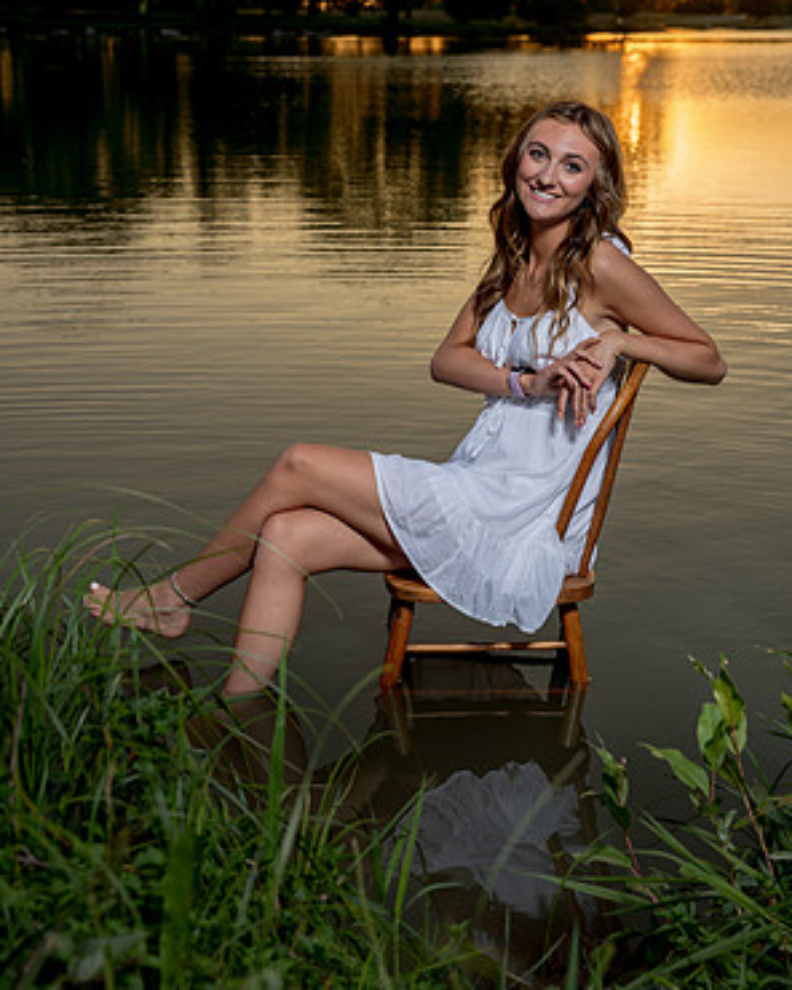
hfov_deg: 26.7
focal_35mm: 57
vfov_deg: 33.0
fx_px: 1670
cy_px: 458
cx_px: 399
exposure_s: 1/160
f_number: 5.6
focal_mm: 50
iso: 100
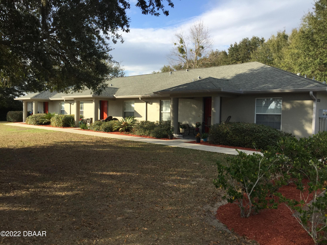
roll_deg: -1.7
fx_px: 274
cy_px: 122
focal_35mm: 29
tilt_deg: -2.2
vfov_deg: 48.2
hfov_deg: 61.7
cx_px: 164
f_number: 2.2
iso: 32
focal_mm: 4.15
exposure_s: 1/1068
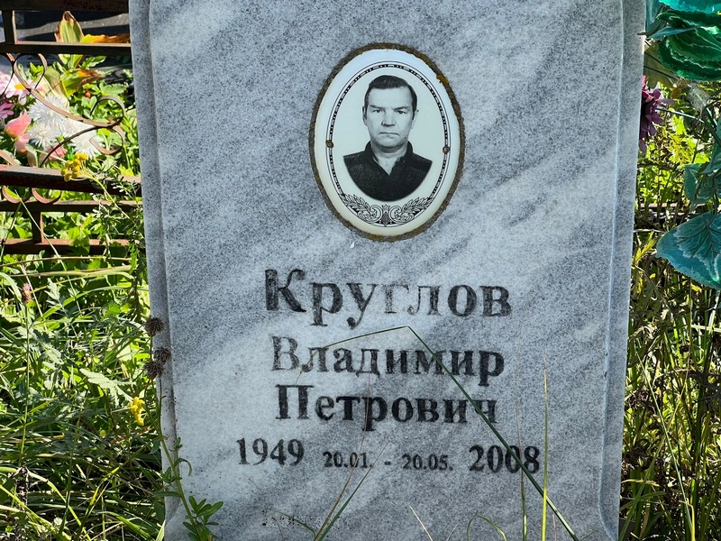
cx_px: 360
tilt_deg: -26.8
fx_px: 1604
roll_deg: +1.8
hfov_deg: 25.3
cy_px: 270
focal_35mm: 77
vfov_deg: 19.1
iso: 32
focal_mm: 9
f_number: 2.8
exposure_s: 1/218
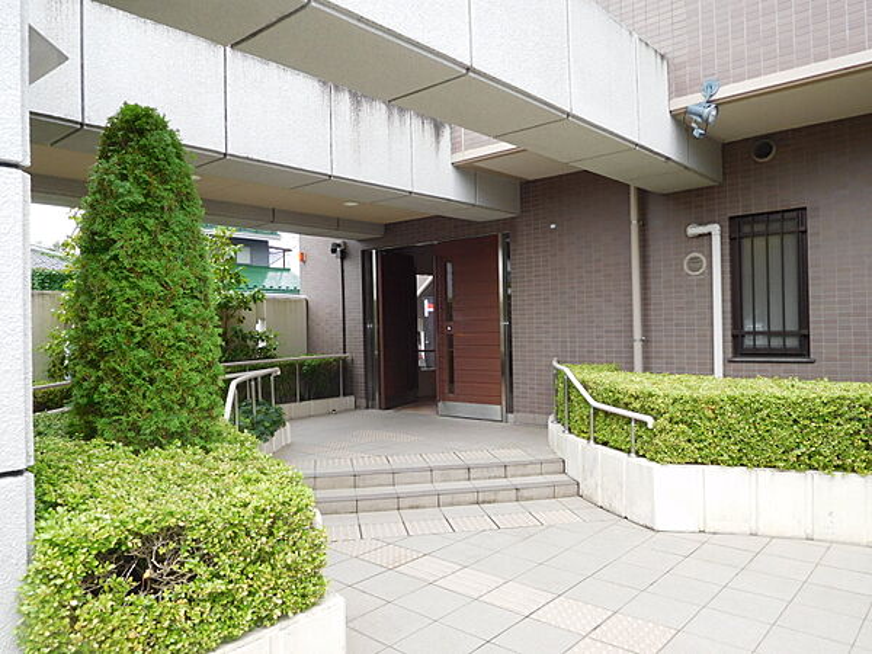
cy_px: 327
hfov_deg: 69.4
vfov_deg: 54.9
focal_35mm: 25
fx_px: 630
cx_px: 436
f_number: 3.4
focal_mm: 4.5
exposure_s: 1/200
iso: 125
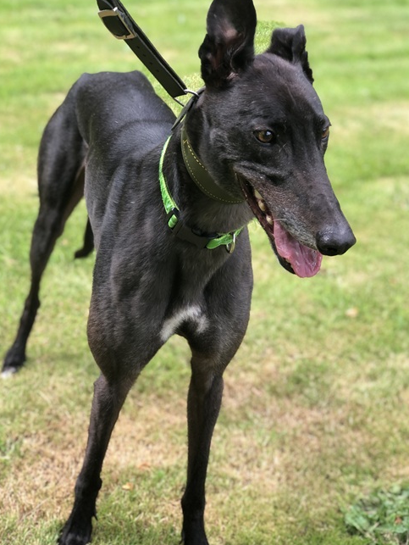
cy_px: 273
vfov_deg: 32.7
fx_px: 929
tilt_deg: -26.4
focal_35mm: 59
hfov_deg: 24.8
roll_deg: -4.8
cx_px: 207
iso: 32
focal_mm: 6.6
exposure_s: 1/120
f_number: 2.8
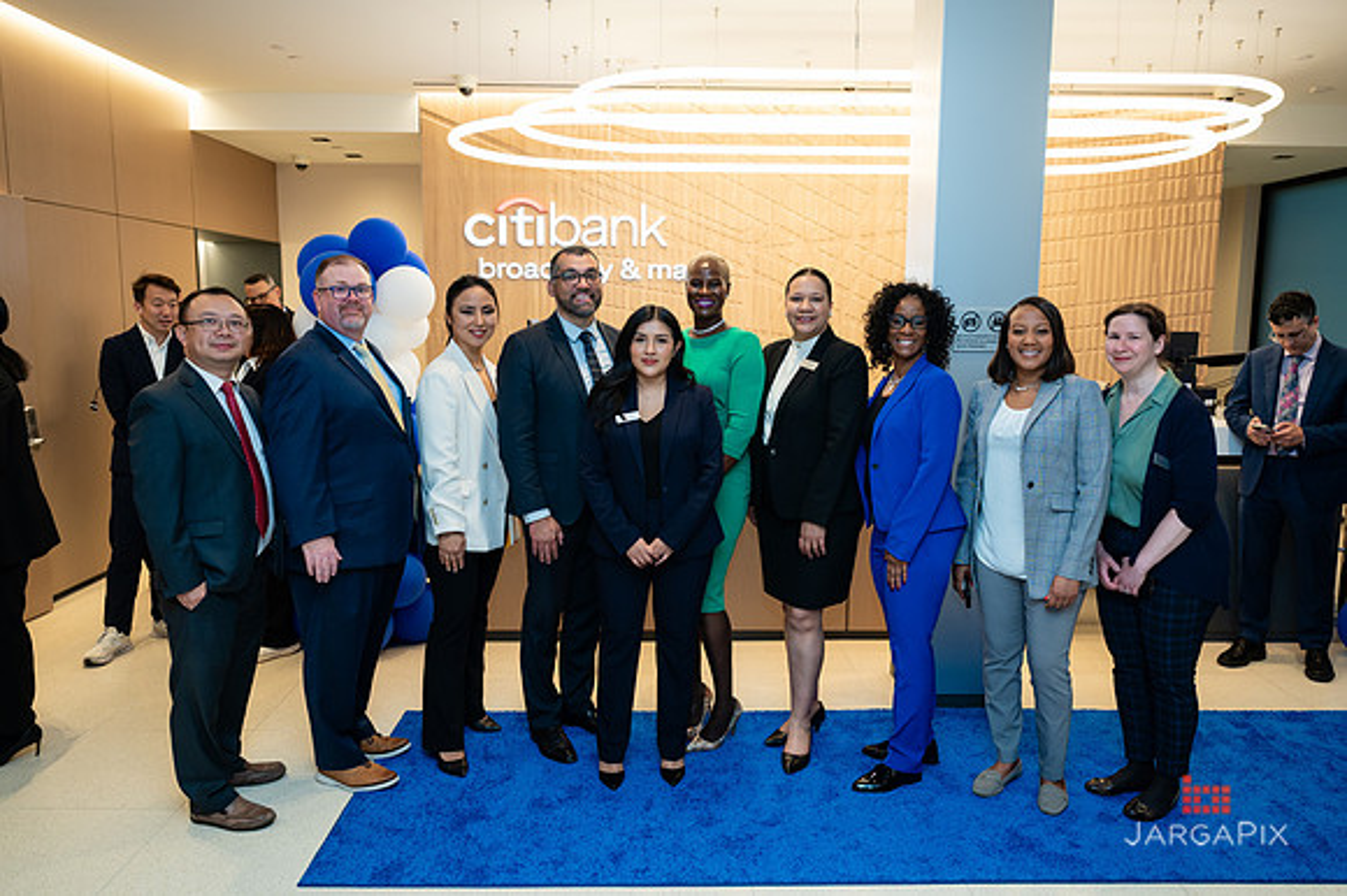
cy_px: 448
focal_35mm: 27
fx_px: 1003
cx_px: 674
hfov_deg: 67.7
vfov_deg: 48.1
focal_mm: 26.5
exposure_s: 1/160
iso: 400
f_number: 4
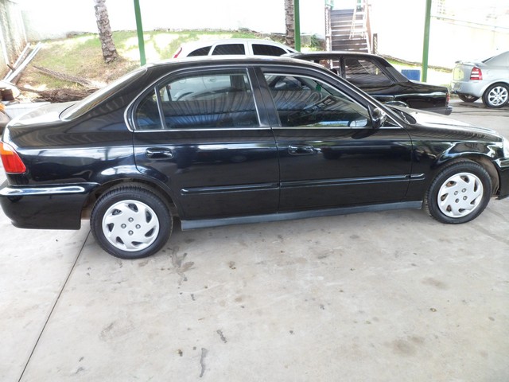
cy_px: 191
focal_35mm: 26
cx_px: 254
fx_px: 382
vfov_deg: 53.1
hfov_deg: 67.3
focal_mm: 4.9
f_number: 3.3
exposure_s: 1/45
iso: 120
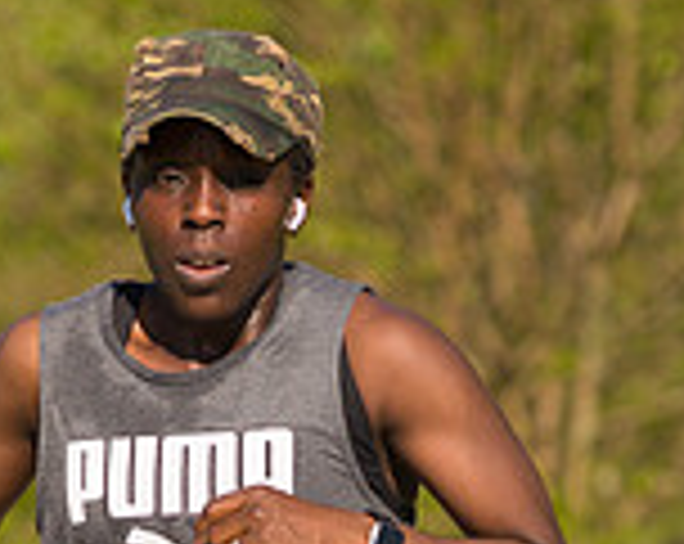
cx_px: 378
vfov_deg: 2.2
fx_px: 14487
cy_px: 807
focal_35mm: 717
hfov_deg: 2.7
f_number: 5.6
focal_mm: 200
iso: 400
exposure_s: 1/2000
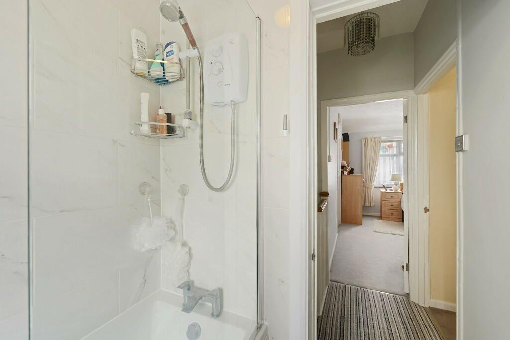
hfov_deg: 104.2
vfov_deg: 81.2
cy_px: 170
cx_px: 255
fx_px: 198
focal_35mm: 14
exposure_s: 1/4
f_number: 8
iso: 200
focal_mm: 14
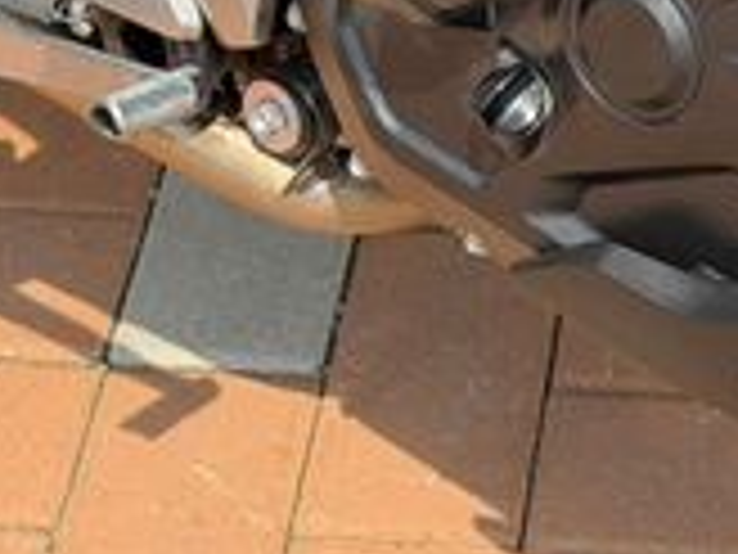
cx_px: 540
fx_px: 3987
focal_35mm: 187
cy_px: -261
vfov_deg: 7.8
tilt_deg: -36.5
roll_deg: +0.4
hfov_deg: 10.6
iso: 64
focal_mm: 6.76
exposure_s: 1/1715
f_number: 1.78
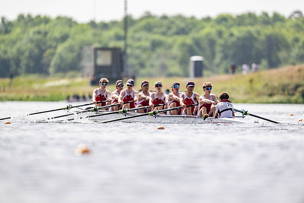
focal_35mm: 600
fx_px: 5068
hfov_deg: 3.4
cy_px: 102
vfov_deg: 2.3
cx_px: 152
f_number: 4
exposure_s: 1/2500
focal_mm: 600
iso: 140
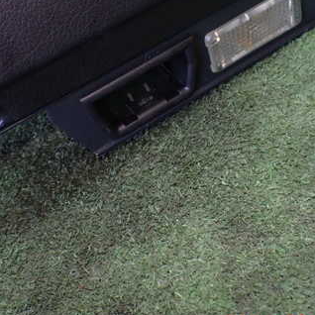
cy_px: 115
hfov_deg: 34.0
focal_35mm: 50
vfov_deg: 33.8
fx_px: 515
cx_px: 154
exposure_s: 1/100
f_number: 2.3
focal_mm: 5.4
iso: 800
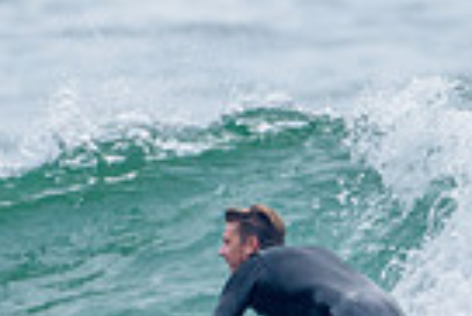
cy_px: 293
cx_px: 342
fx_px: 34282
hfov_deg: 0.8
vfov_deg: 0.5
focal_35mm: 2612
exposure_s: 1/2000
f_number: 5.6
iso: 280
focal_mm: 500
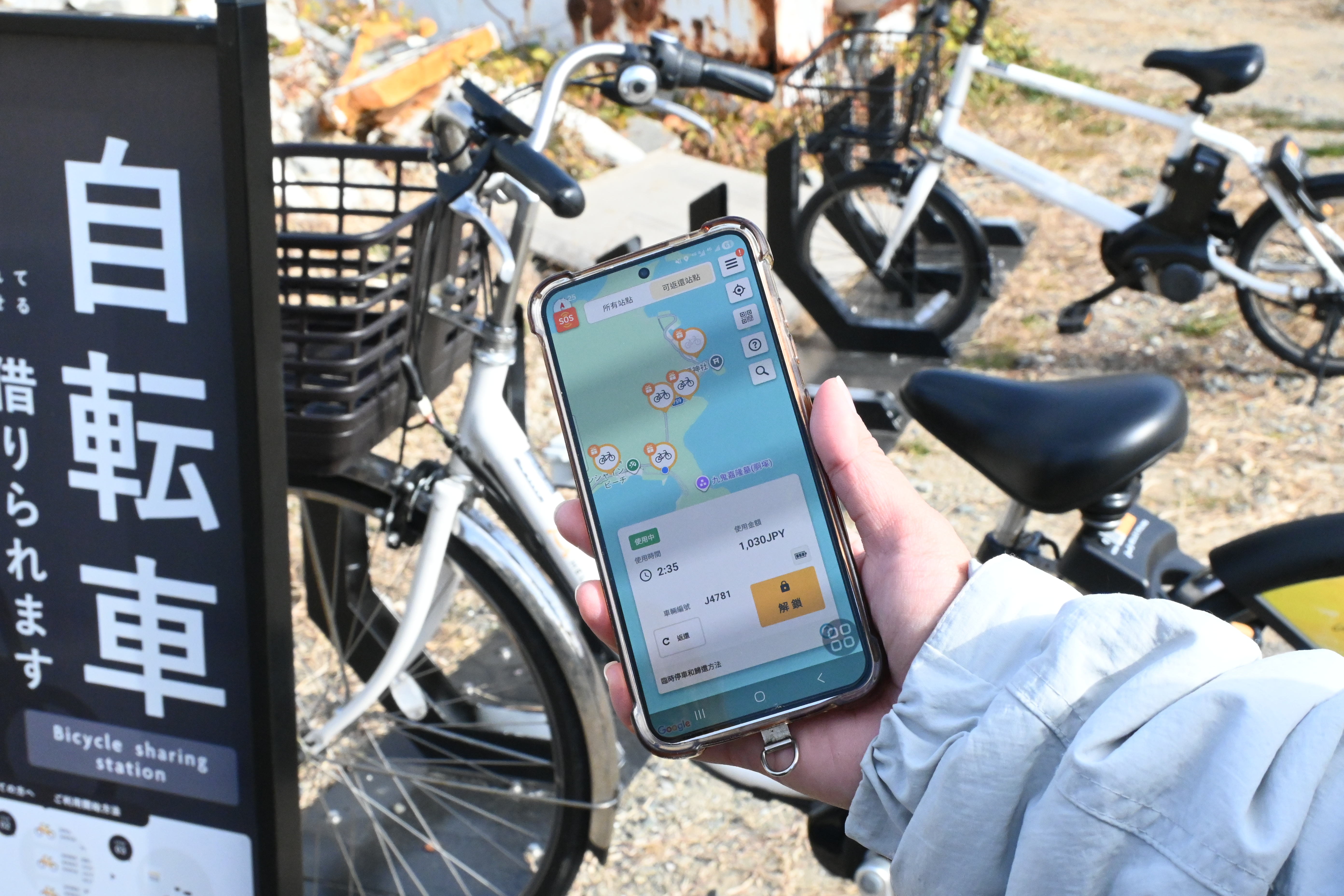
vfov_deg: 26.5
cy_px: 448
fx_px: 1904
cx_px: 672
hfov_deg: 38.9
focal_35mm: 51
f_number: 13
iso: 3200
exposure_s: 1/1000
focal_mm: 34
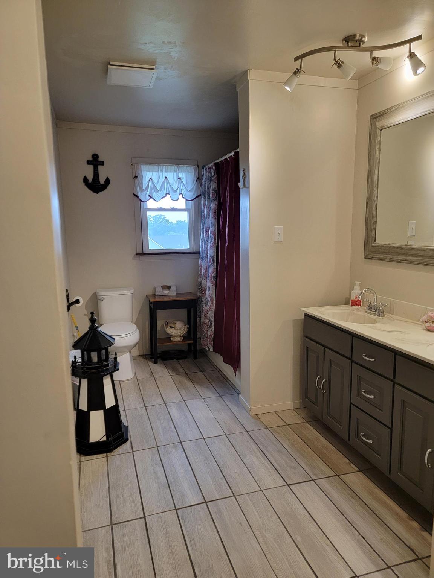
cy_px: 289
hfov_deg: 56.8
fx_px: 401
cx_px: 217
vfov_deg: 71.6
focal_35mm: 24
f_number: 1.8
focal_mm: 6.7
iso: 250
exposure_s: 1/120
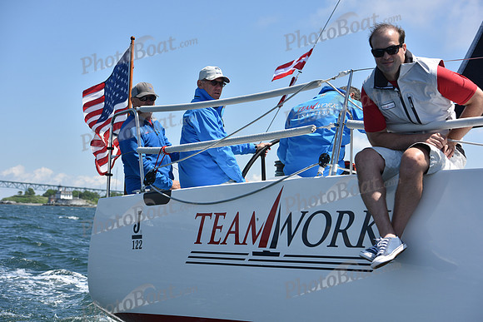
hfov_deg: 28.8
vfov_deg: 19.5
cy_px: 161
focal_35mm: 70
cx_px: 242
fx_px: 939
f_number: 7.1
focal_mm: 70
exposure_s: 1/1250
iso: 250
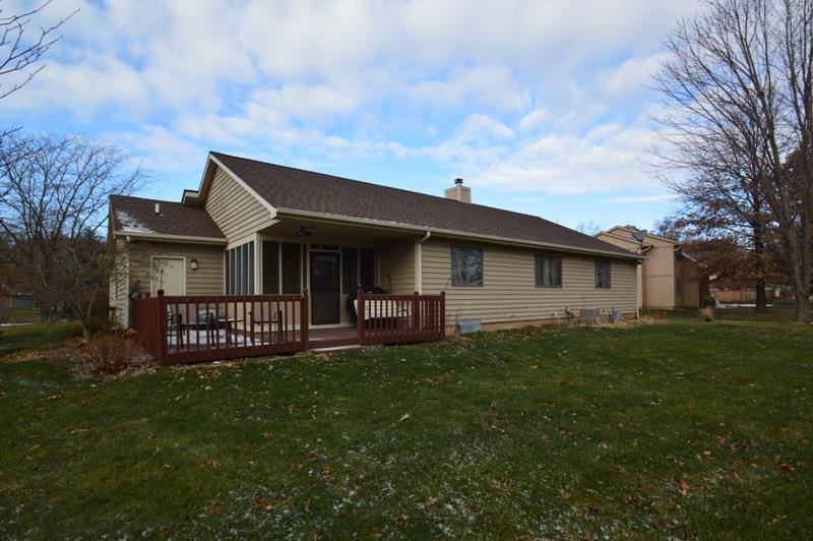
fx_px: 372
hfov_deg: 95.0
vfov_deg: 72.0
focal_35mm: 16
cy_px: 270
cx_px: 406
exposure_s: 1/250
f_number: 10
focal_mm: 11
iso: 400
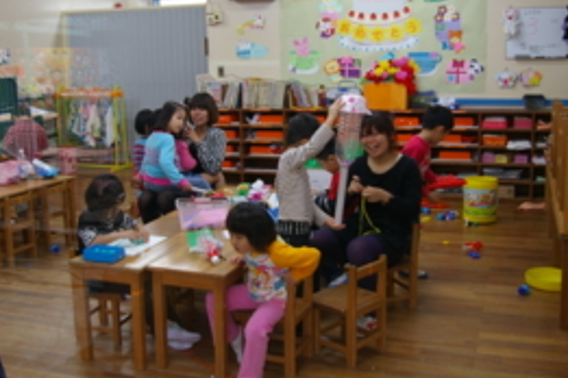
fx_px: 726
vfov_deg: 29.2
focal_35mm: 46
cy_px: 158
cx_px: 244
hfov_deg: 42.6
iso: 200
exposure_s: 1/20
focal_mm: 20
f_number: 4
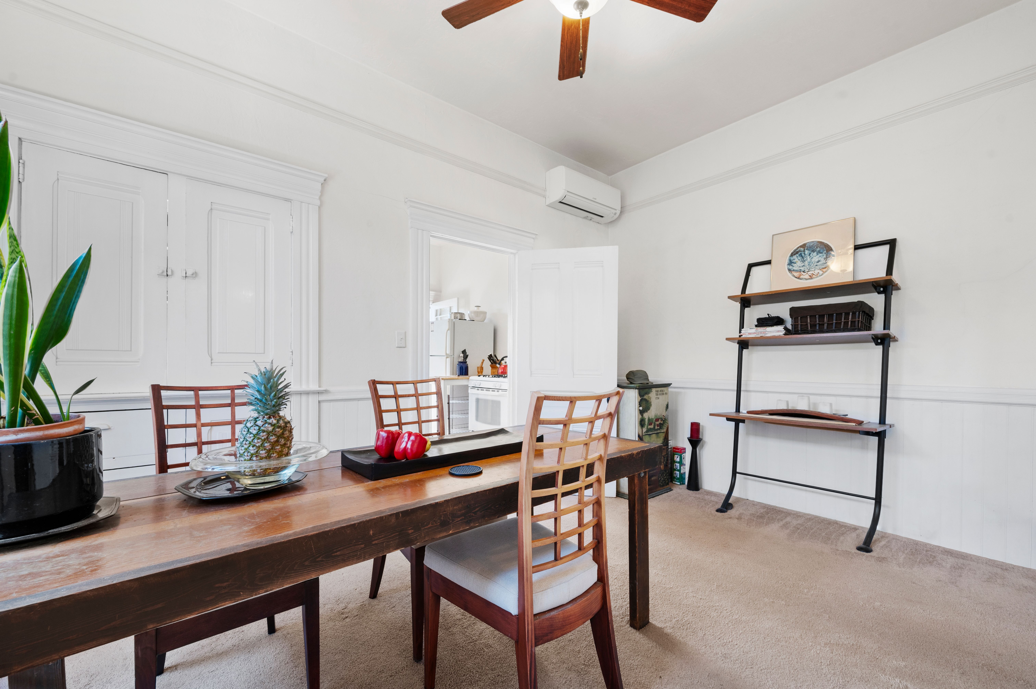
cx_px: 518
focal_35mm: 14
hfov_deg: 104.3
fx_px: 403
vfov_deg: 81.1
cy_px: 344
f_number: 9
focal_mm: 14
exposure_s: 1/2.5
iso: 250
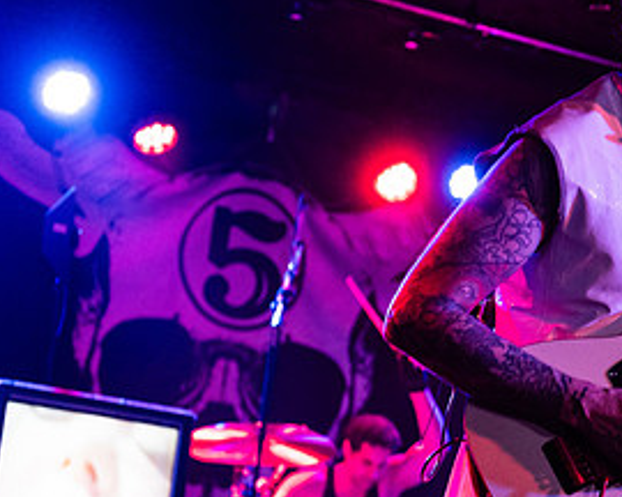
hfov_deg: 18.6
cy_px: 275
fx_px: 1859
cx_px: 594
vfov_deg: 15.2
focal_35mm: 101
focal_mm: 50
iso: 2000
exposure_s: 1/160
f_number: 3.5
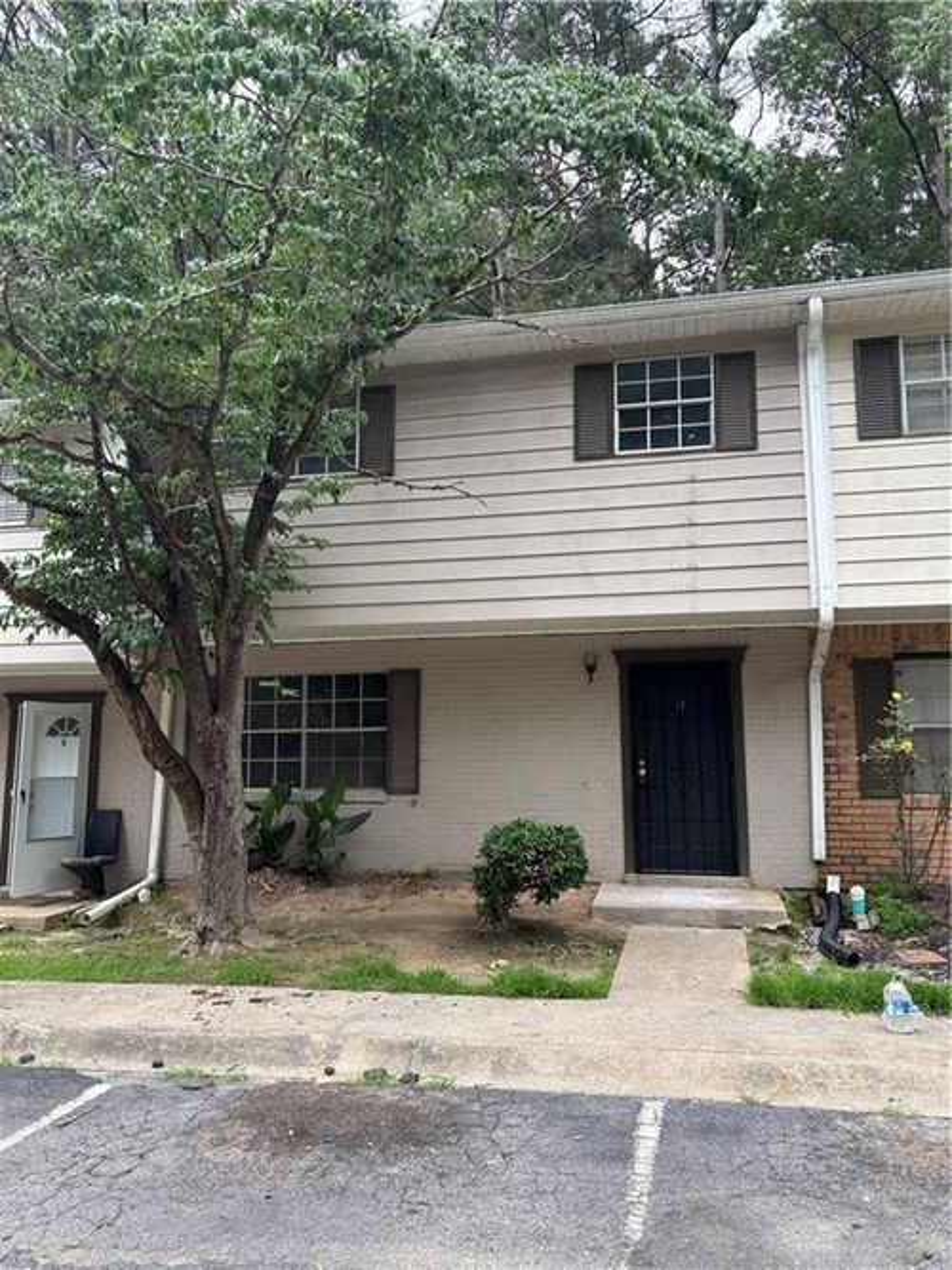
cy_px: 635
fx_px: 954
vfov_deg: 67.3
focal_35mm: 26
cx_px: 476
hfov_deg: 53.0
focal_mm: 5.96
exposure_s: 1/485
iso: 50
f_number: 1.6
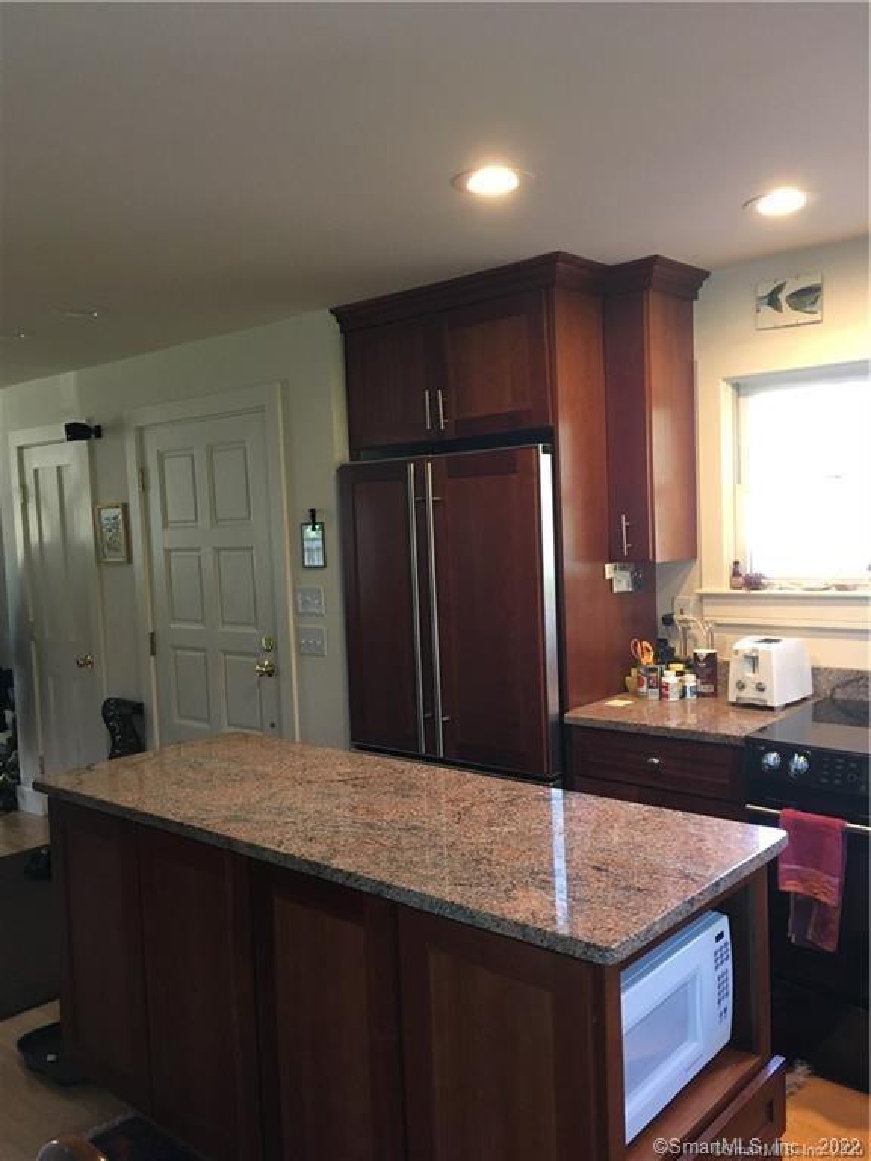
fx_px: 973
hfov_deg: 48.2
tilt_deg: -5.7
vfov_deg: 61.7
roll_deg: +1.0
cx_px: 436
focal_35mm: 29
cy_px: 580
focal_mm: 4.15
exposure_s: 1/30
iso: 100
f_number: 2.2
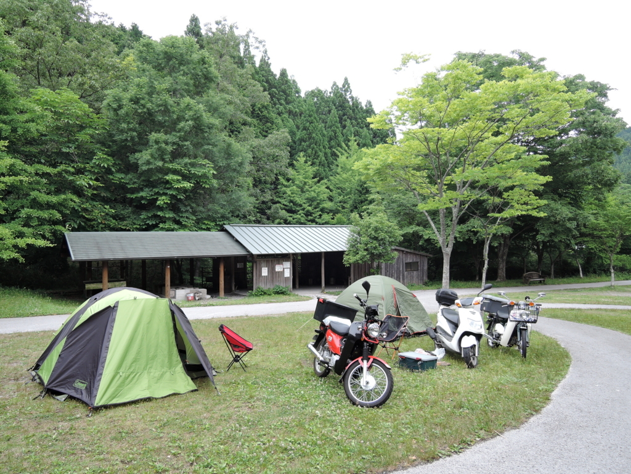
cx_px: 316
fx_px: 437
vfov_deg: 56.8
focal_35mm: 24
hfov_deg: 71.6
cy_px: 237
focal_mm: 5.1
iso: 80
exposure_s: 1/80
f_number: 2.8
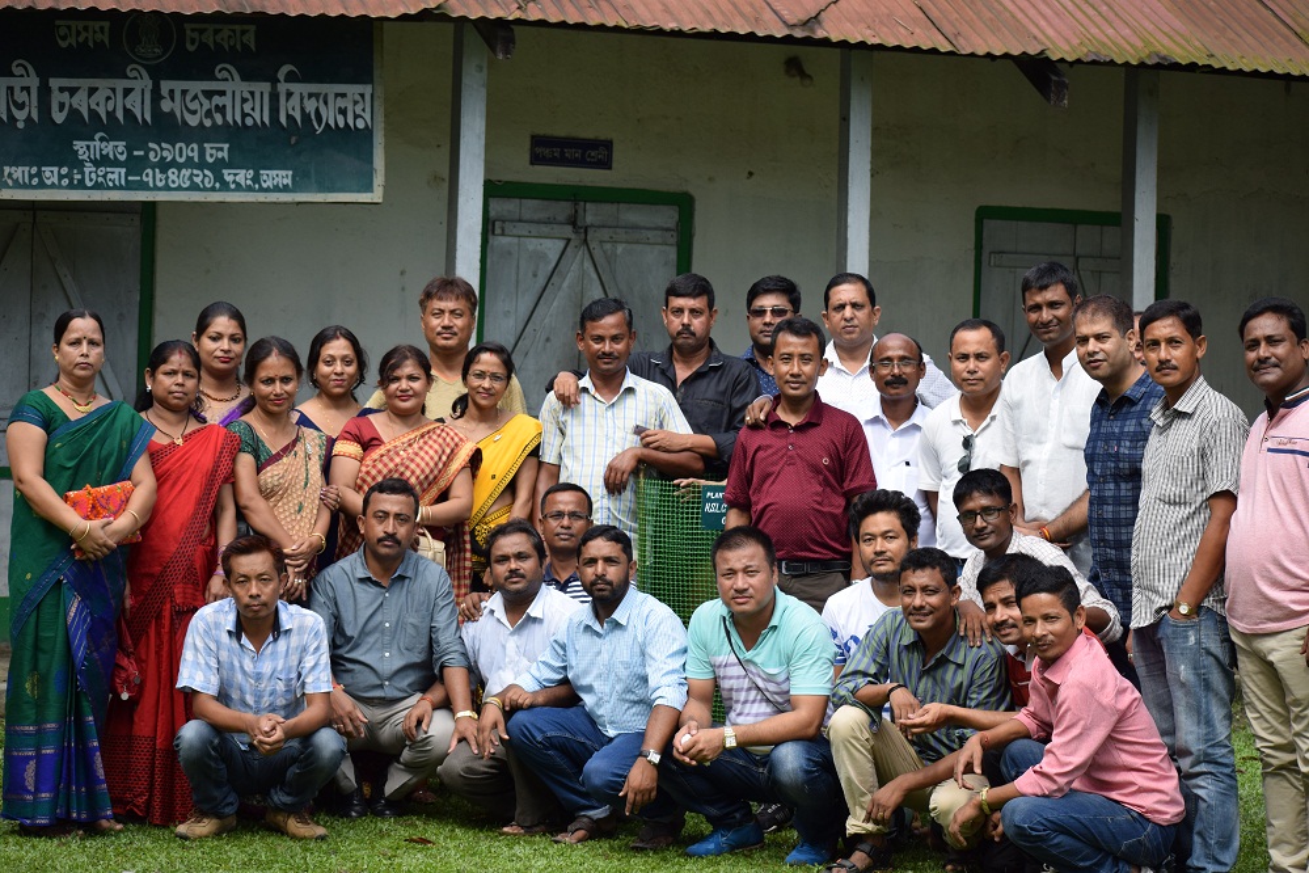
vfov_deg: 12.7
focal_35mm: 108
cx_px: 654
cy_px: 436
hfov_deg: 18.9
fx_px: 3927
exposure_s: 1/1250
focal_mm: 72
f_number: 4.8
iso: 400
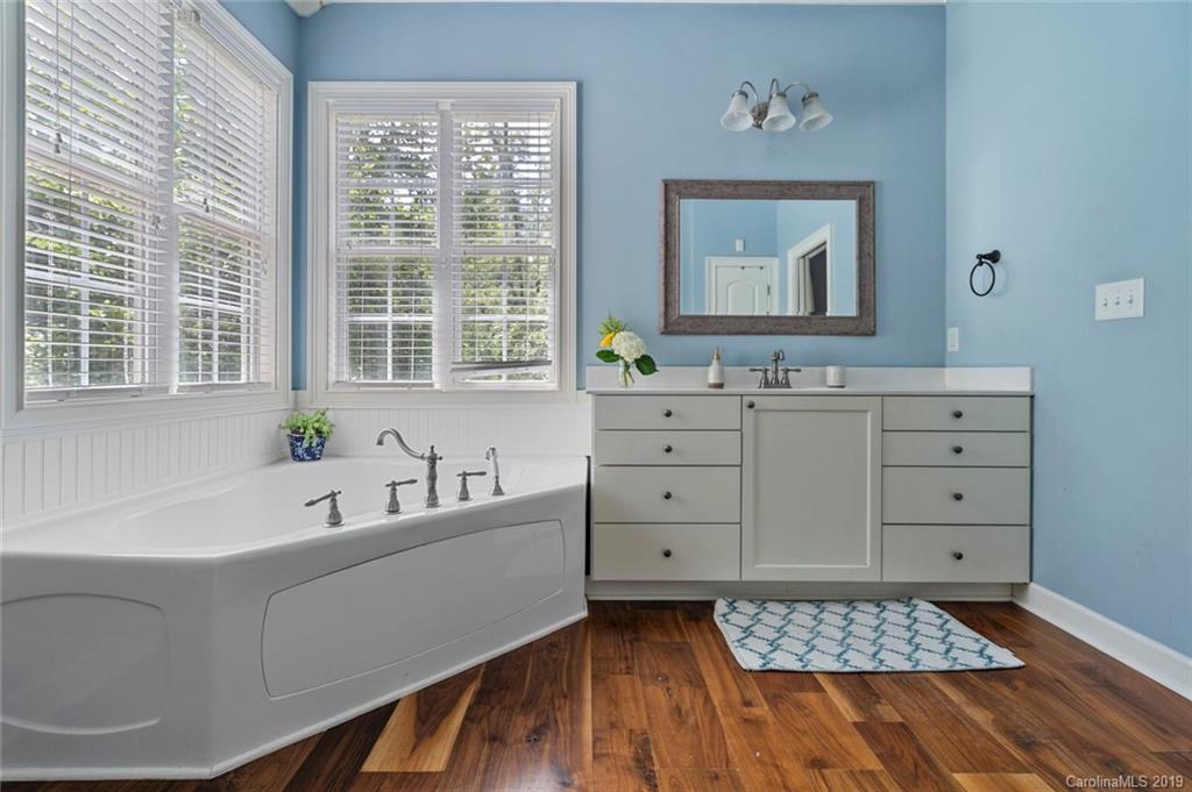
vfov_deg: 73.7
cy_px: 396
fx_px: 529
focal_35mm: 16
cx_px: 596
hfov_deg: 96.8
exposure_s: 1/40
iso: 400
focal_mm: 16
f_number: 5.6
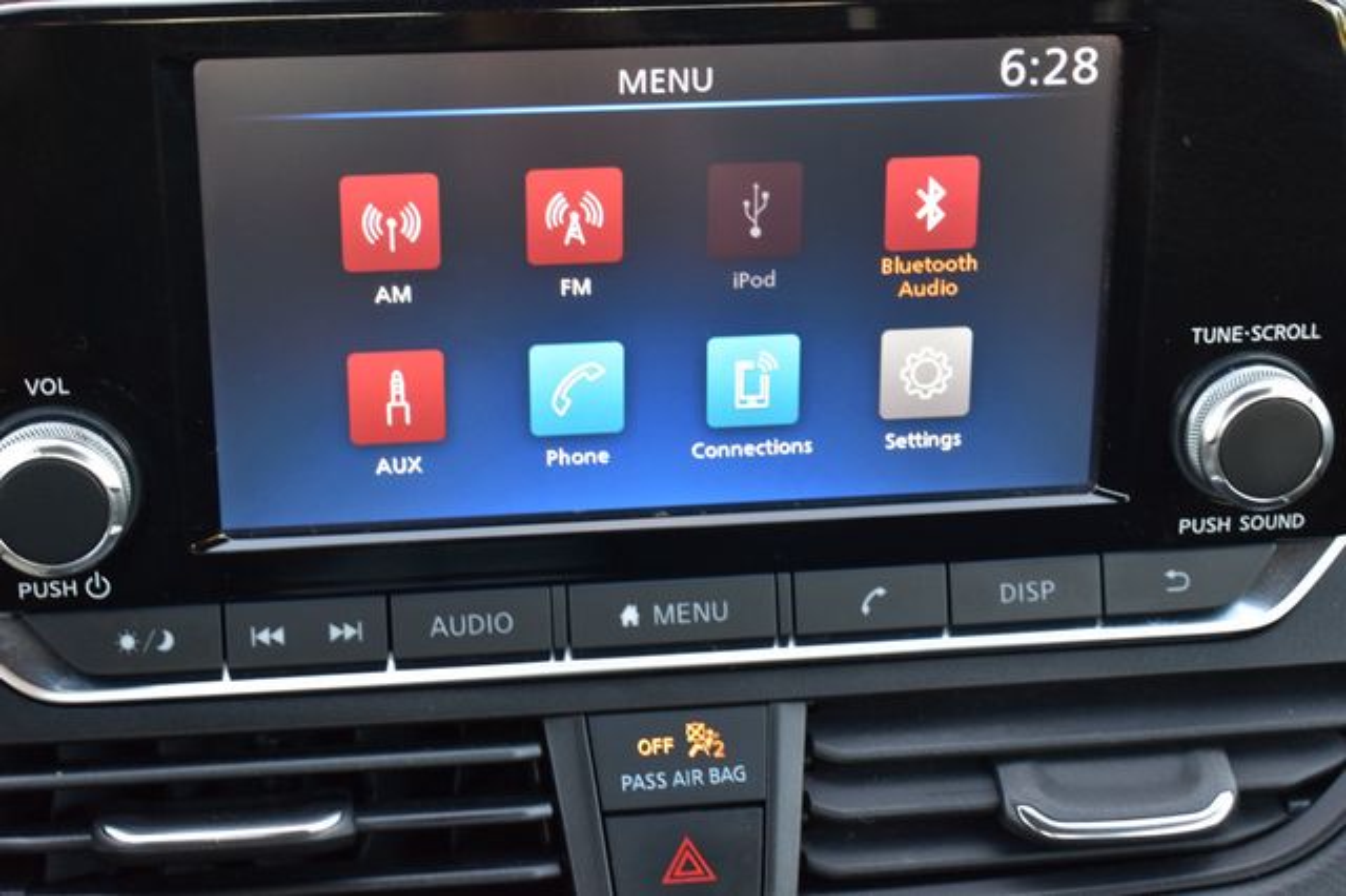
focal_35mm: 68
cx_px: 673
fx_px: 2522
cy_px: 448
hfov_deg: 29.9
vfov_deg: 20.1
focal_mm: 45
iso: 400
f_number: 6.3
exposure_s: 1/20
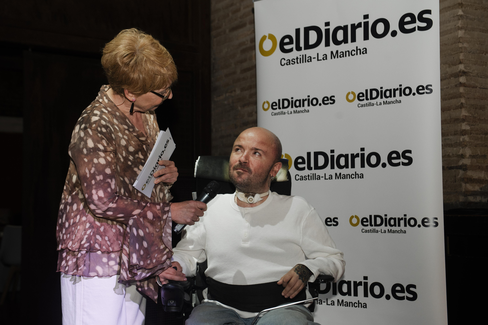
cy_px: 162
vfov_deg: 27.6
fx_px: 662
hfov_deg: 40.4
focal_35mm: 49
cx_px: 244
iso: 1000
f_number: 4.5
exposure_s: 1/200
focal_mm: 48
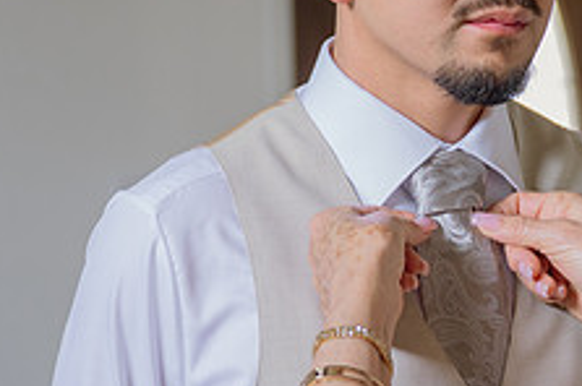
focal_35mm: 125
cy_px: 216
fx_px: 2018
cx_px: 467
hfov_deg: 16.3
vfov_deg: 10.9
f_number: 2.8
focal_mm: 48
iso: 640
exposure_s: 1/100
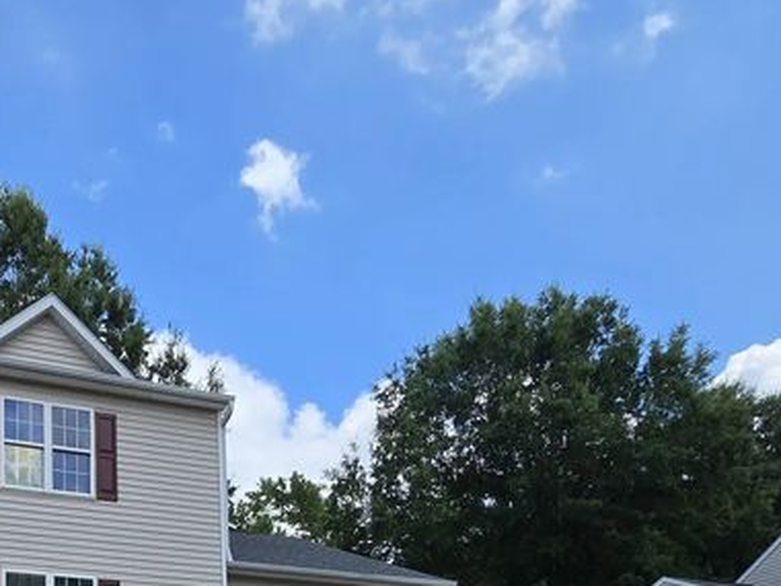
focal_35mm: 35
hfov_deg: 47.3
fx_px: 790
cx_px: 76
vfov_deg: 32.2
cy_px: 738
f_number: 2.2
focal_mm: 2.2
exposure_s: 1/2308
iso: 50
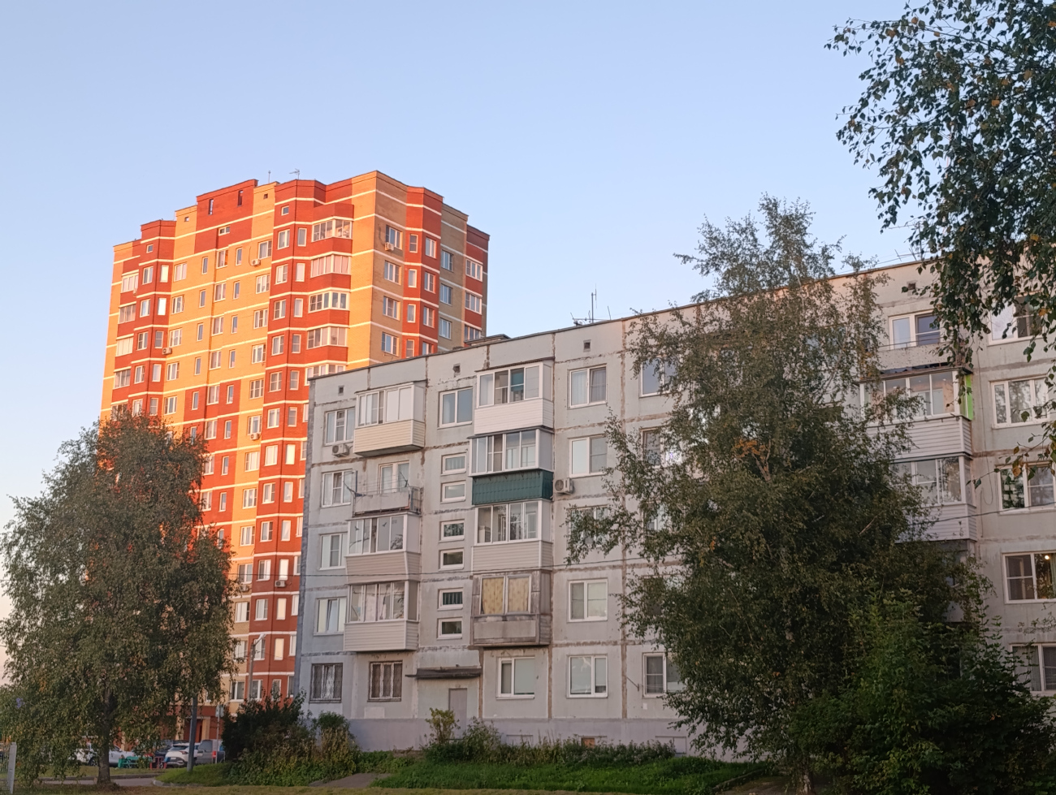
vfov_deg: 31.6
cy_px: 398
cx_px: 528
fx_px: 1405
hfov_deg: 41.2
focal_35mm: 46
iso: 125
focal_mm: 6.11
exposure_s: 1/100
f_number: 1.7
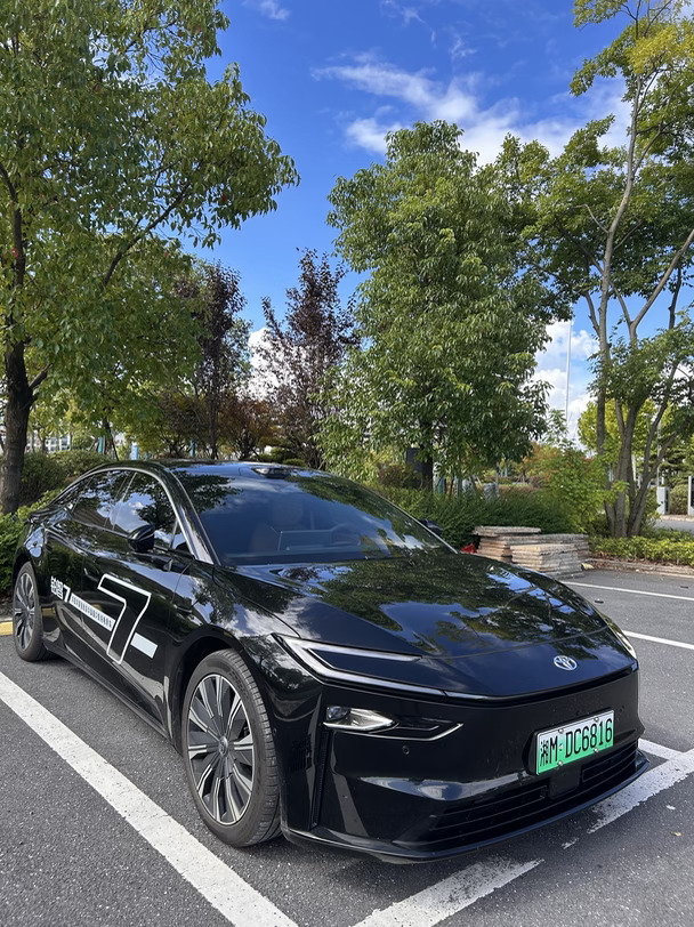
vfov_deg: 67.3
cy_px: 464
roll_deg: -3.5
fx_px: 696
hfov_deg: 53.0
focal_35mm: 26
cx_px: 347
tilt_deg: +0.6
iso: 50
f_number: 1.5
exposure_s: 1/1147
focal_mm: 5.7
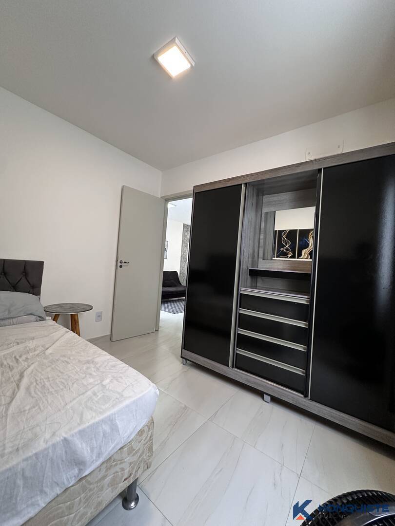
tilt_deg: +1.1
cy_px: 263
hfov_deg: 85.7
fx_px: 213
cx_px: 198
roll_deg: -5.0
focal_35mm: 14
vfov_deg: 102.1
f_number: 2.2
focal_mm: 2.22
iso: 250
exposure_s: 1/120
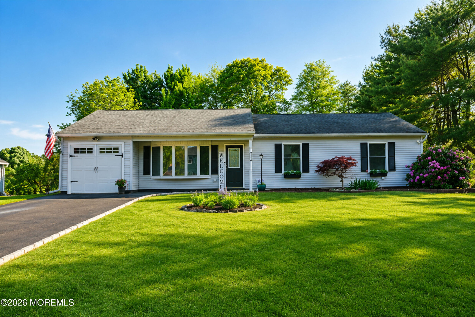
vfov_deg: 48.7
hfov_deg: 68.4
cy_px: 158
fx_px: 350
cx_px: 238
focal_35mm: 26
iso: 100
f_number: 8
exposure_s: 1/125
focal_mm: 26.5
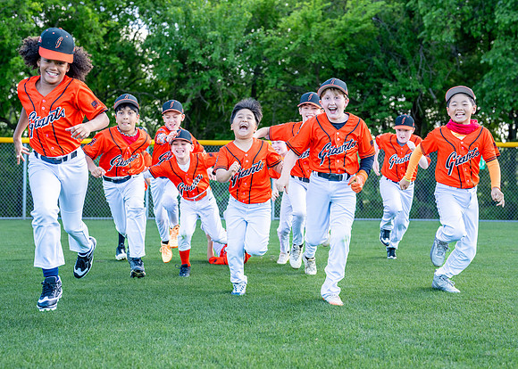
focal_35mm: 53
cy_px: 185
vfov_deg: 26.8
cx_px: 258
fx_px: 775
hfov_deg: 37.0
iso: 400
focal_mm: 50
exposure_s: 1/1000
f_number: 2.8
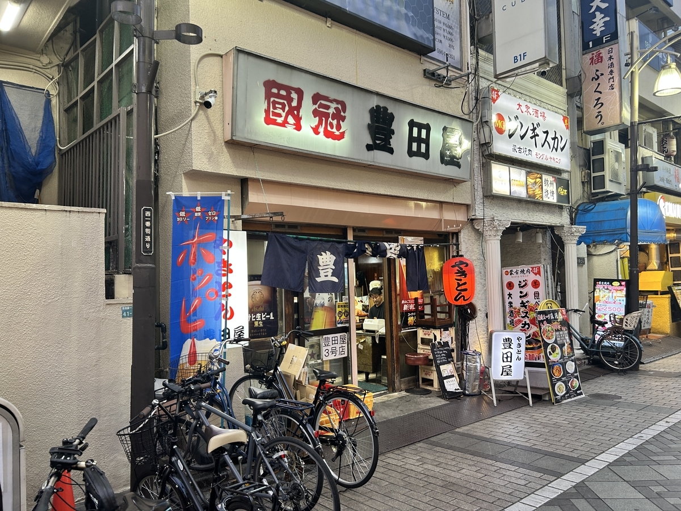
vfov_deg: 53.1
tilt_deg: +1.4
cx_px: 340
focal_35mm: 26
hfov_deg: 67.3
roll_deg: +1.9
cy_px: 256
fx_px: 511
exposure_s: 1/50
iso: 80
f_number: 1.5
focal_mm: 5.7
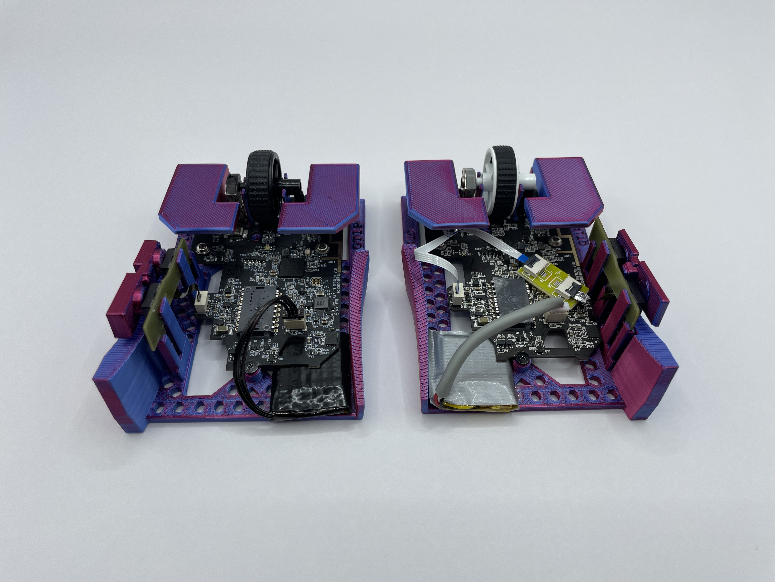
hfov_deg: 67.3
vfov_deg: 53.1
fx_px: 582
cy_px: 291
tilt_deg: -52.6
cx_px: 388
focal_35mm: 26
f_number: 1.6
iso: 32
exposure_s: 1/244
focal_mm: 4.2
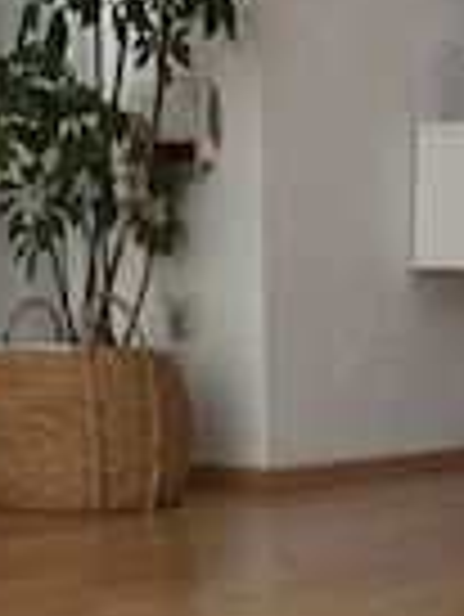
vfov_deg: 23.6
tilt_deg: -15.5
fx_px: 1356
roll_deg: -2.8
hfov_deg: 18.9
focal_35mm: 76
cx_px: 469
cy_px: 724
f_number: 1.6
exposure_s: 1/630
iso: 50
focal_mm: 5.96
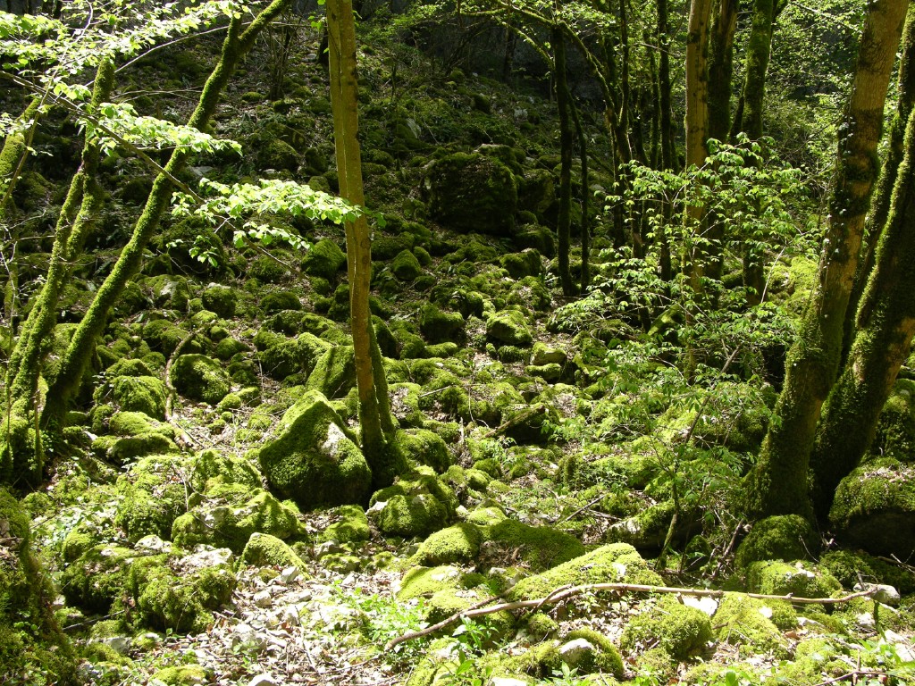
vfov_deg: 40.7
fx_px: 925
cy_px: 343
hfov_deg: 52.6
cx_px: 458
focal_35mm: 35
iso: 50
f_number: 4.5
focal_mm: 8.9
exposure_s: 1/92.2
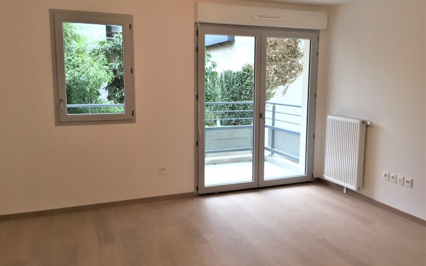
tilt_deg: -7.1
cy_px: 128
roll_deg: -0.4
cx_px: 212
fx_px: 360
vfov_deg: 40.6
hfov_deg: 61.2
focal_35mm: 31
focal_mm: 4.15
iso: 32
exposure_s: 1/33
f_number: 2.2
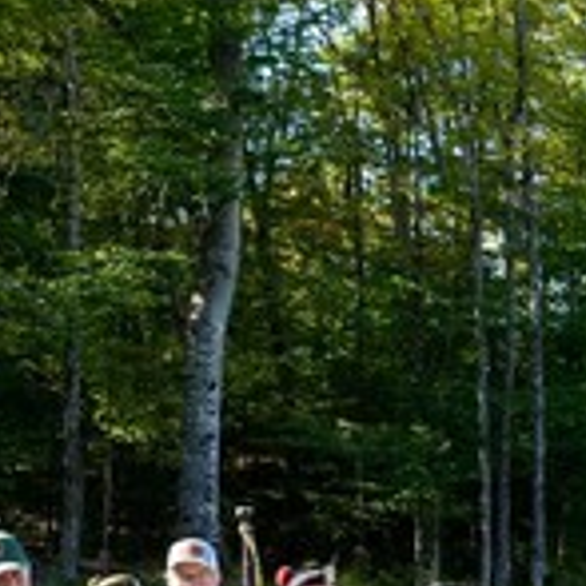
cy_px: 570
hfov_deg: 14.4
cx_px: -88
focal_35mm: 118
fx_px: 2260
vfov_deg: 14.6
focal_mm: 34
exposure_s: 1/400
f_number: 7.1
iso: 800
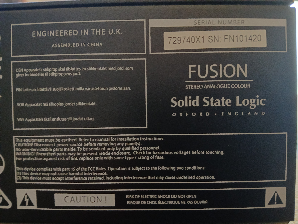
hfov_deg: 67.3
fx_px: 224
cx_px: 149
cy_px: 112
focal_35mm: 26
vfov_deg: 53.1
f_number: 1.8
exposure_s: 1/16.7
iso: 1000
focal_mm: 3.98
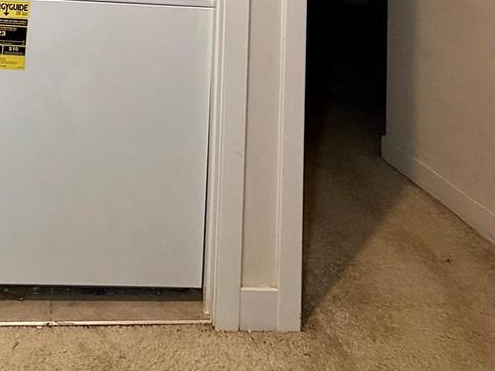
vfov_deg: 27.5
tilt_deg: +4.8
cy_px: -144
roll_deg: -2.0
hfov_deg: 44.1
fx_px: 586
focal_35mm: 41
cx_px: 117
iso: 250
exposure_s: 1/120
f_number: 2.2
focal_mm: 2.22
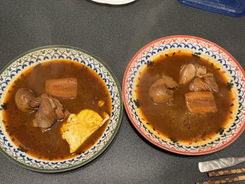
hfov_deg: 39.7
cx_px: 122
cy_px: 92
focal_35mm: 48
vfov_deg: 30.3
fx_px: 340
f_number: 1.78
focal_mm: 6.86
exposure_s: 1/33
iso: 320
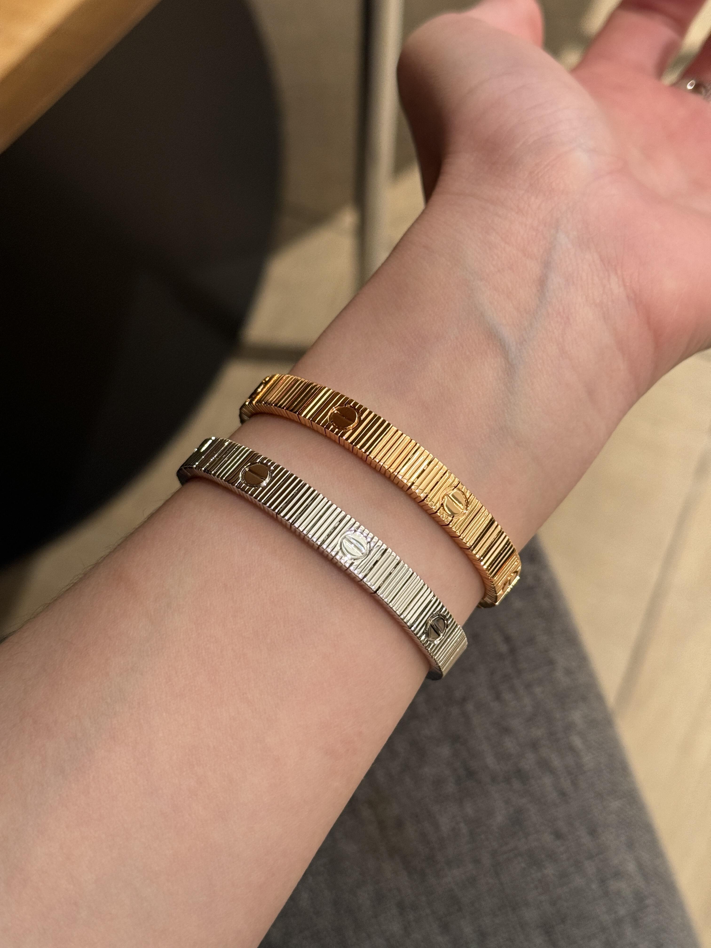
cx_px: 356
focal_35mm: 48
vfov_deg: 39.7
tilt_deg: -75.9
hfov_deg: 30.3
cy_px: 474
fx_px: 1315
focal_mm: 6.86
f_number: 1.78
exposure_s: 1/33
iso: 200
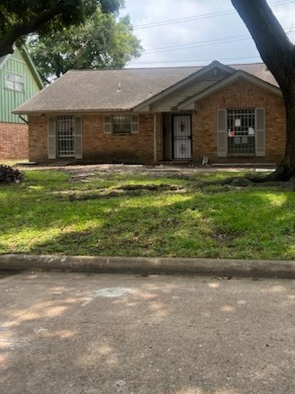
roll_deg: +1.6
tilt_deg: +0.7
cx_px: 210
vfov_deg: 48.4
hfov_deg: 37.0
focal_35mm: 38
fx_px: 432
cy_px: 143
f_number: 1.5
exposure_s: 1/1395
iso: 50
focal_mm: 5.7
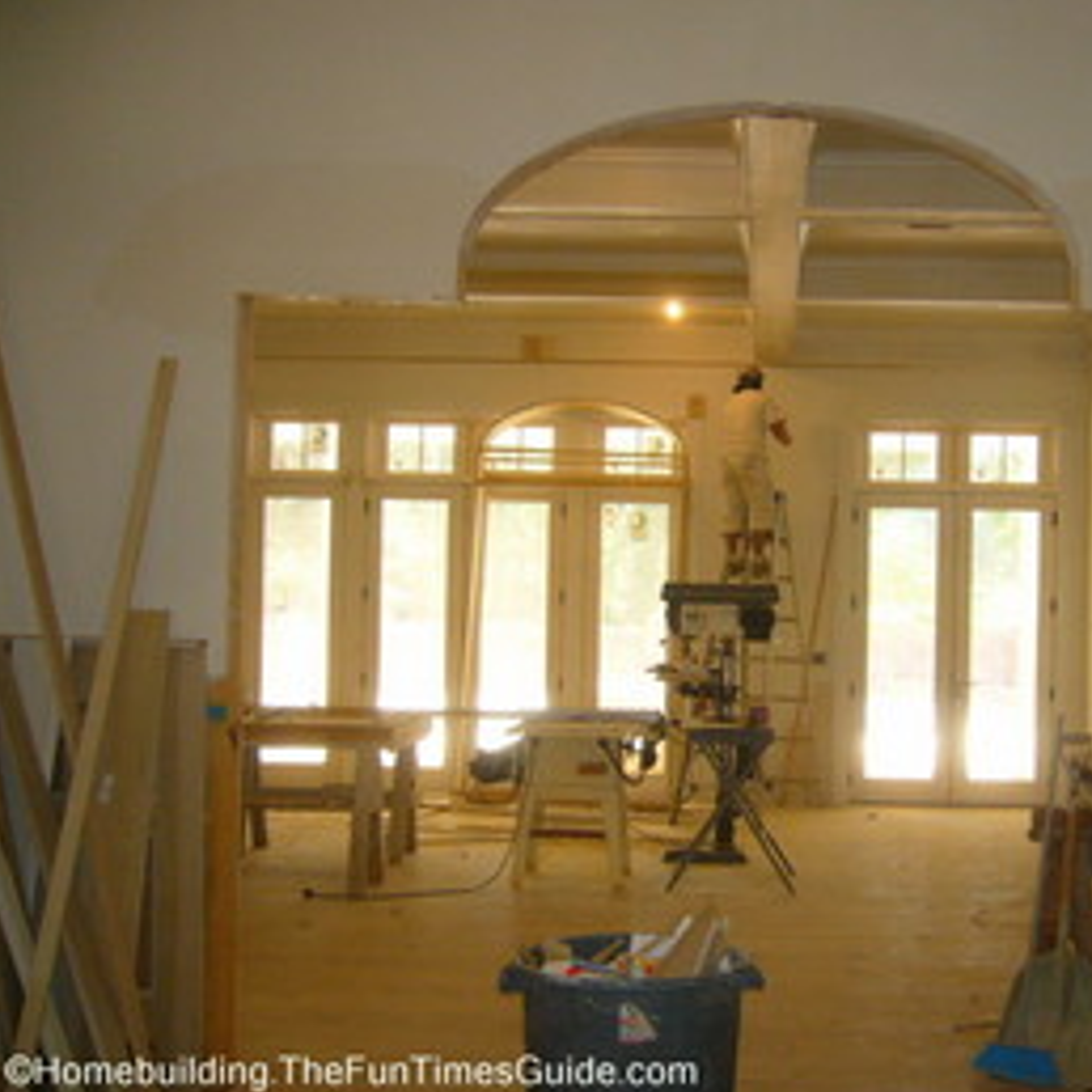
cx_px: 724
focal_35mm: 42
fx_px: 1499
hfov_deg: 39.6
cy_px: 550
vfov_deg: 40.0
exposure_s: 1/60
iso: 160
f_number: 2.8
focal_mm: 5.8
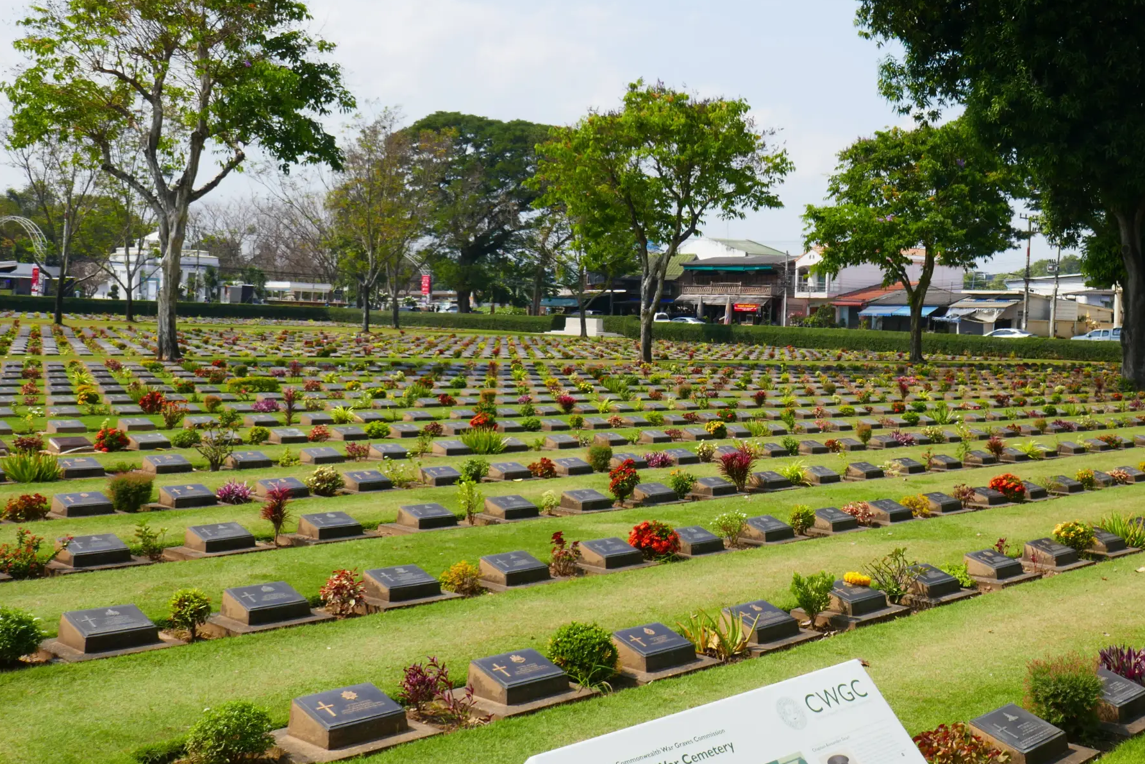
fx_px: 1336
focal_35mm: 42
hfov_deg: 45.6
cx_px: 773
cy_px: 304
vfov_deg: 31.8
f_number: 8
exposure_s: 1/320
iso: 125
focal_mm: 10.8
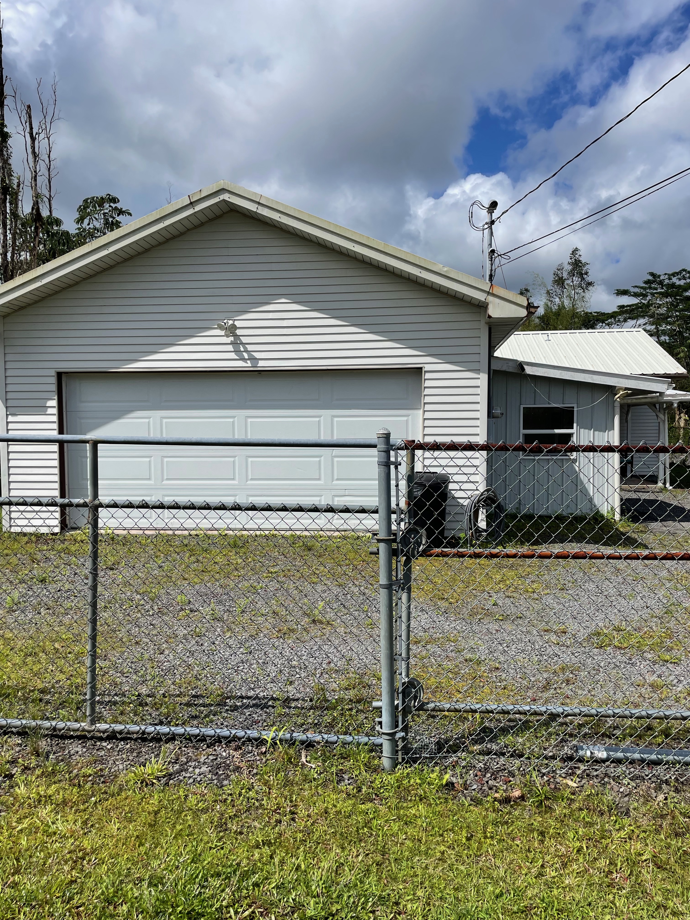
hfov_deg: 53.1
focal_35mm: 26
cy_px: 460
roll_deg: +0.6
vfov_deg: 67.3
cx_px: 345
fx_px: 691
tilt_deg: -2.1
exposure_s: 1/6494
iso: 32
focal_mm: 4.2
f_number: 1.6
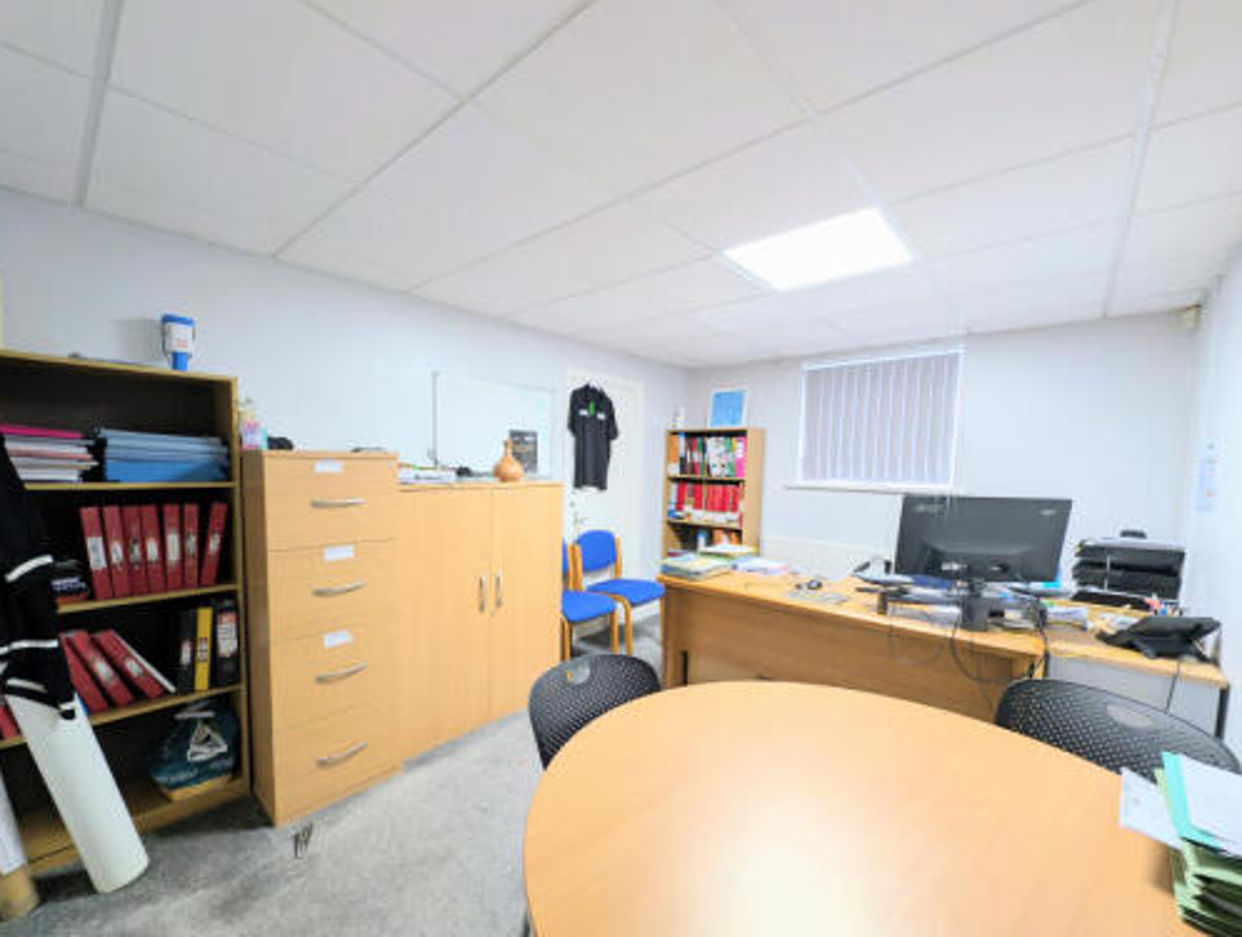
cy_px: 503
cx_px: 592
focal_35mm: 14
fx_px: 503
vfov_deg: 85.7
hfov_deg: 101.9
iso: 72
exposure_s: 1/37.6
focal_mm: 2.23
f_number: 1.95
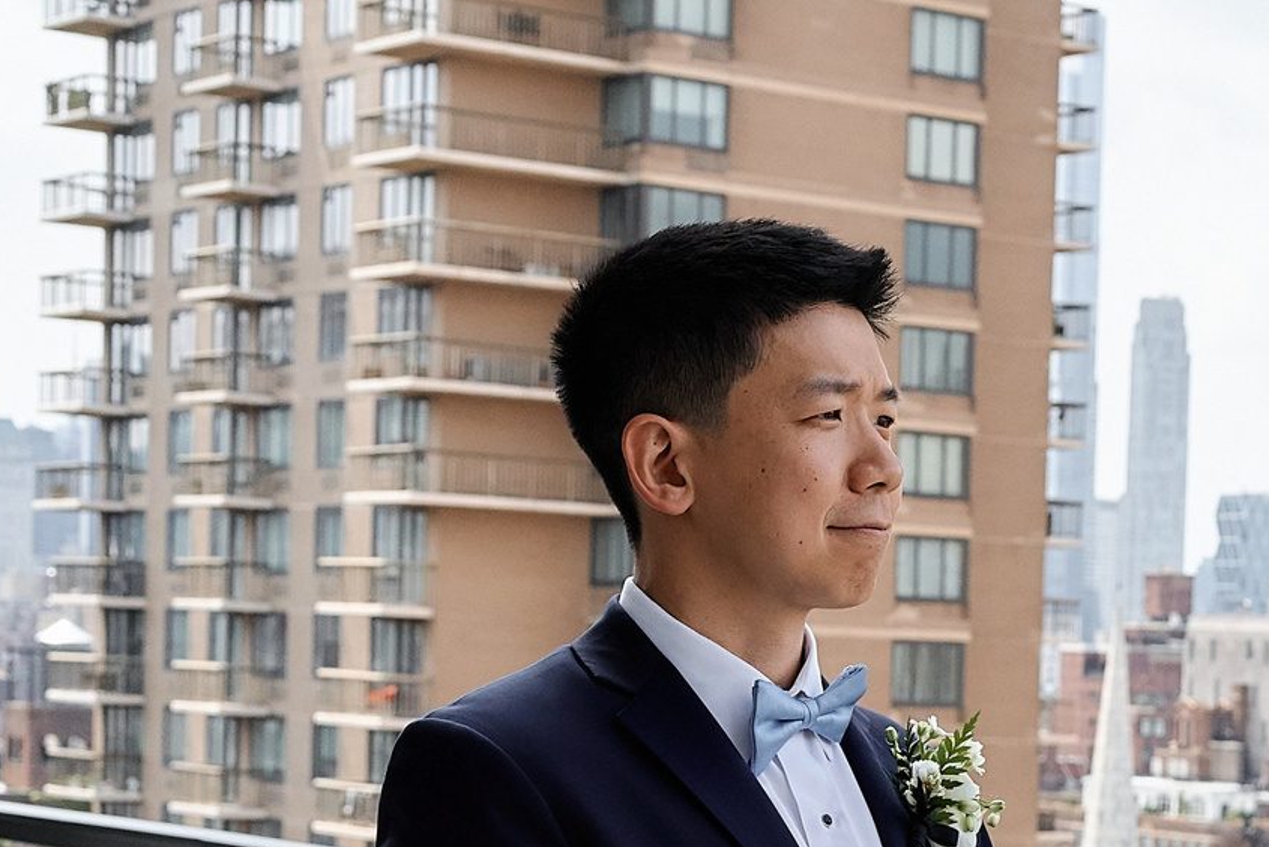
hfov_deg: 17.7
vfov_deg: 12.7
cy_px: 885
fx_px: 3738
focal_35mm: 106
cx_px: 1763
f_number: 5.6
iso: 1250
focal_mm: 35
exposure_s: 1/2500
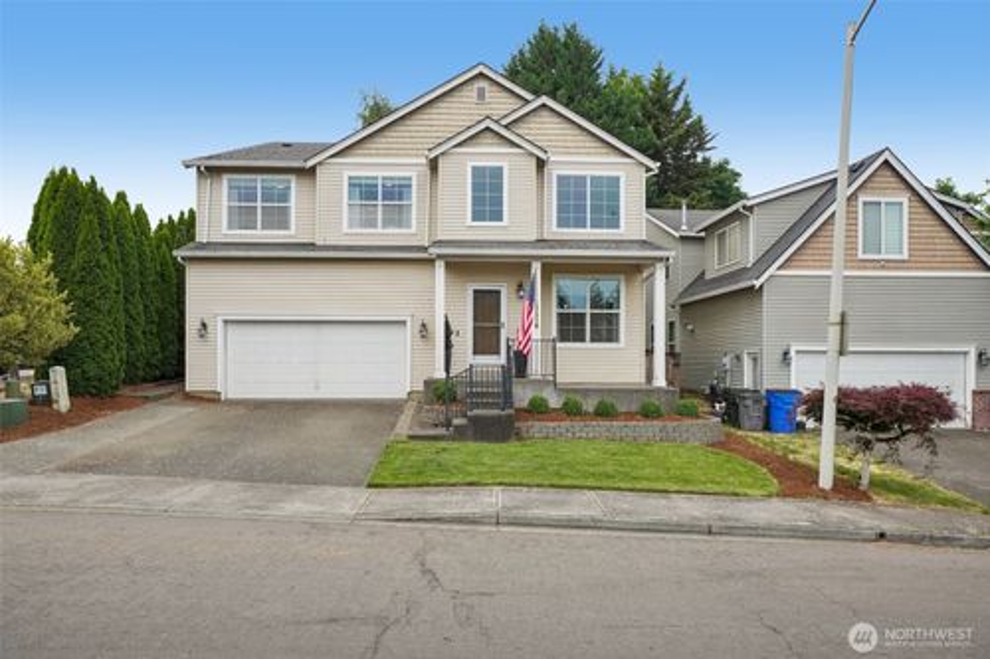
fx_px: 605
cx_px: 495
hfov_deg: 78.6
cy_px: 330
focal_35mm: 22
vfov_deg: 57.2
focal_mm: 22
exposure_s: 1/500
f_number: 8
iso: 400
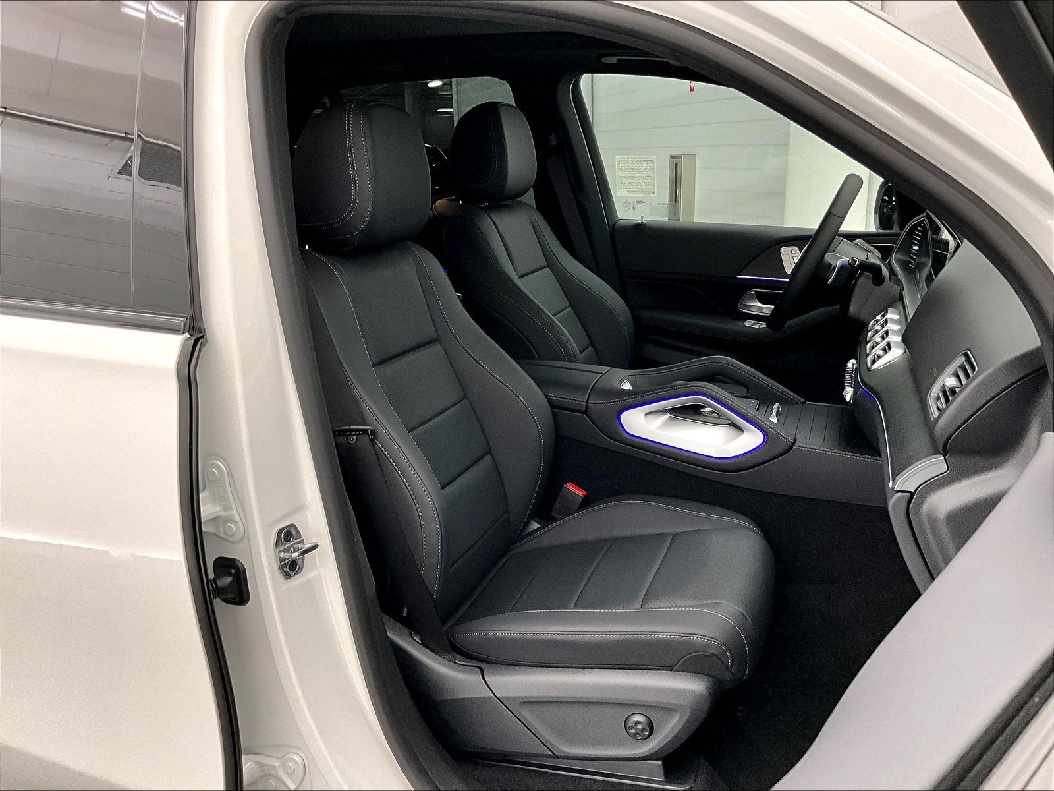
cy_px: 396
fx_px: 883
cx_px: 527
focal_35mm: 29
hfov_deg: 61.7
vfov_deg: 48.2
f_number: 1.8
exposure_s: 1/60
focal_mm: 3
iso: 125
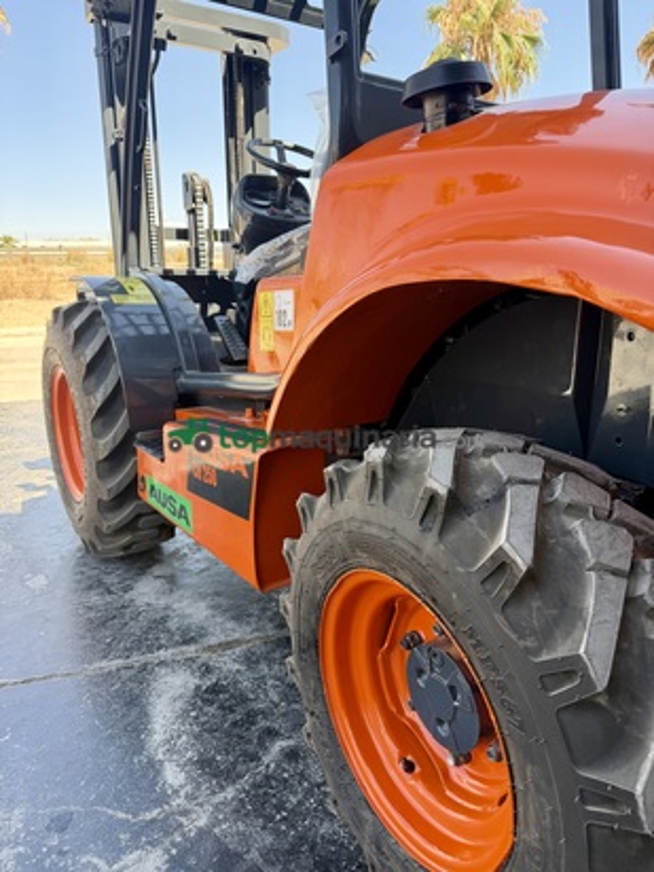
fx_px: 605
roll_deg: +0.9
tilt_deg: -14.7
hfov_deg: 56.8
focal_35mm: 24
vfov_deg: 71.6
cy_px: 436
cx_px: 327
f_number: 1.78
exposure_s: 1/571
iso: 100
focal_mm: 6.76
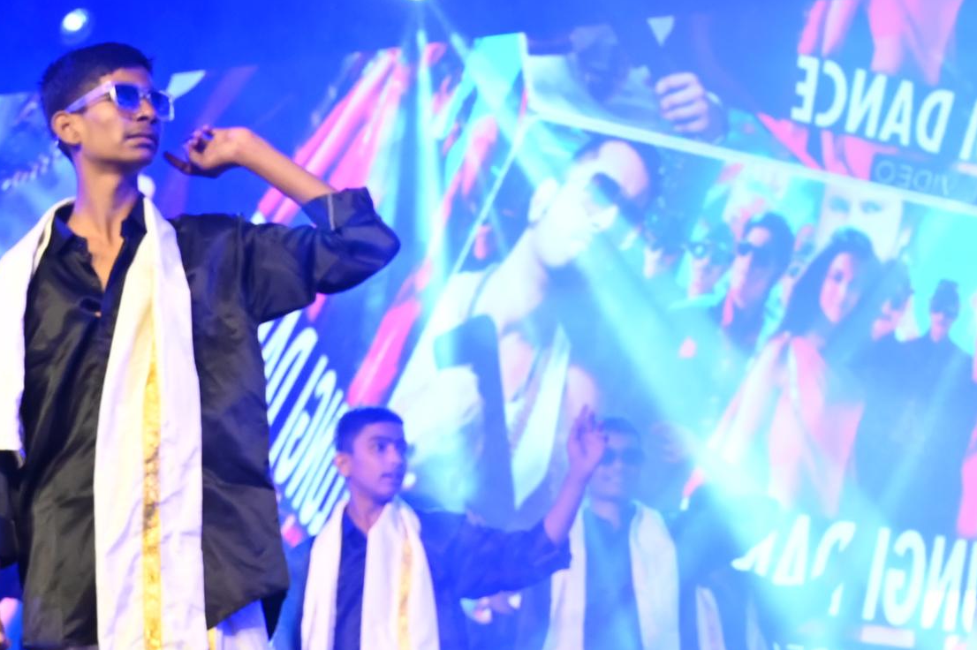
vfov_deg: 11.4
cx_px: 316
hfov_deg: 17.1
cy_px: 601
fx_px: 3247
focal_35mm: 120
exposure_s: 1/320
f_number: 5.6
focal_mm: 34.5
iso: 2500
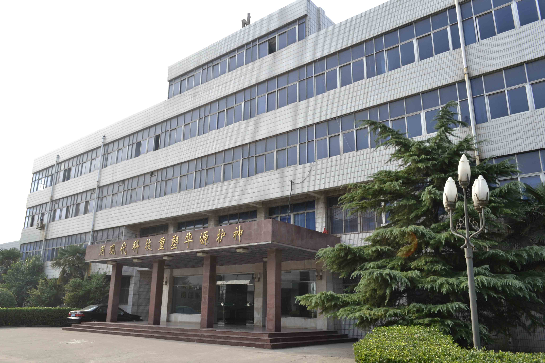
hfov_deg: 67.4
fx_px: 409
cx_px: 272
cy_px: 182
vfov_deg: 47.9
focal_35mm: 27
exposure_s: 1/160
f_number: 8
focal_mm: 18
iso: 220
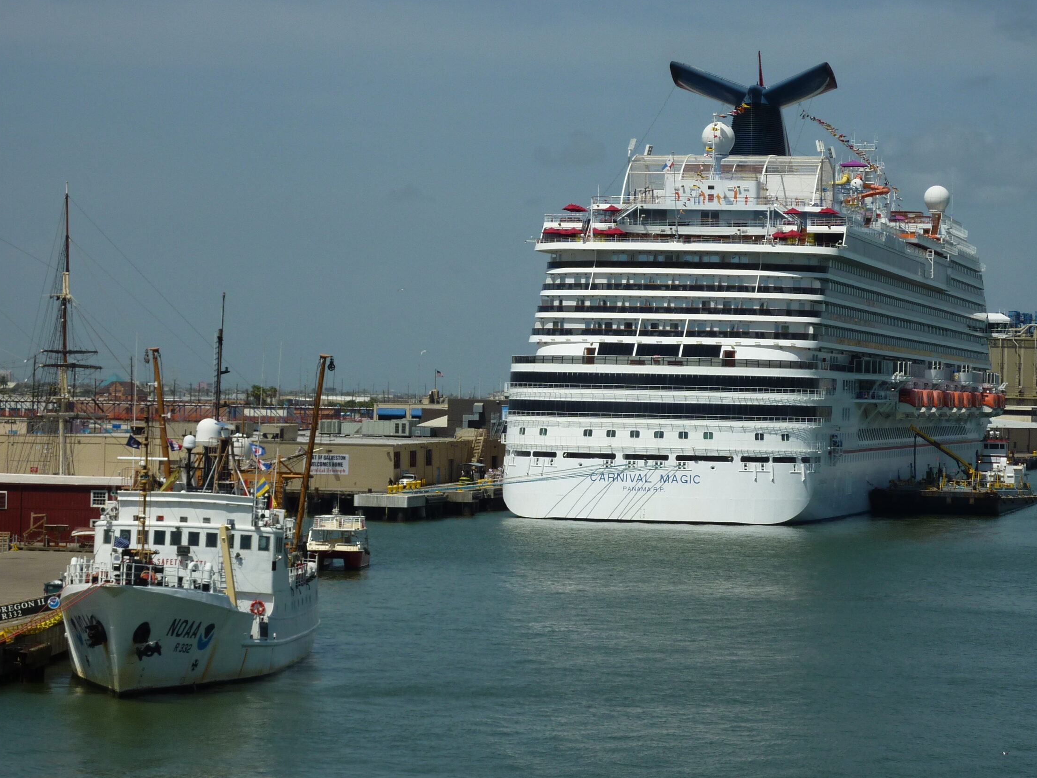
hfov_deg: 14.4
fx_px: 4104
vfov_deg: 10.8
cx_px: 553
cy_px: 438
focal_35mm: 137
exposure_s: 1/1000
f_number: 5.6
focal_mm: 19.5
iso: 80
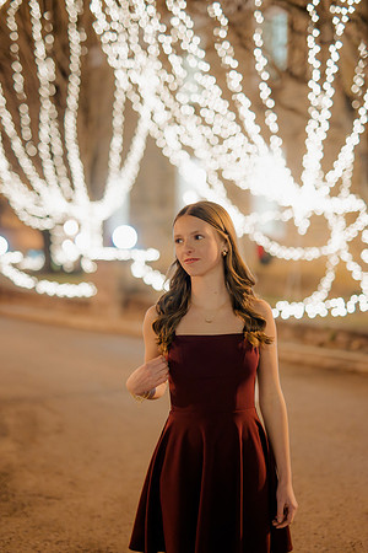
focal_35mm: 50
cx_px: 184
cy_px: 276
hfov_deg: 27.0
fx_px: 767
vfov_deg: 39.6
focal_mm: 50
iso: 2500
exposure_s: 1/125
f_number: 1.4
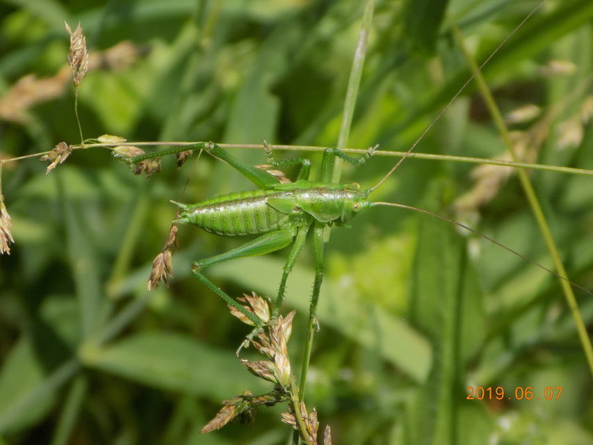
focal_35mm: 154
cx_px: 296
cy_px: 222
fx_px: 2639
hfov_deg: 12.8
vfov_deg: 9.6
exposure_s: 1/400
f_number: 5.2
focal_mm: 27.3
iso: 80
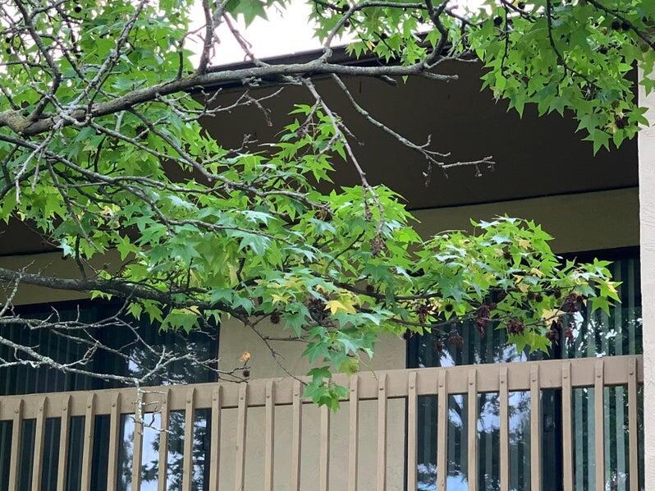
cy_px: 369
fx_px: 1684
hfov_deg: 22.0
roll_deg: -3.1
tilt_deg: +14.0
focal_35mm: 89
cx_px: 245
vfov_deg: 16.5
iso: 80
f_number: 2.4
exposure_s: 1/122
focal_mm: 6
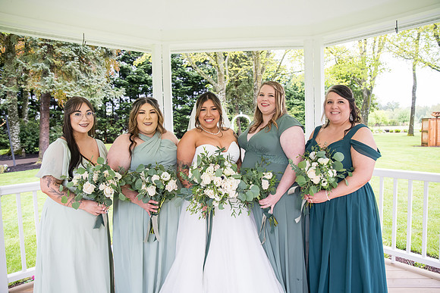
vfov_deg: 53.2
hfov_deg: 73.7
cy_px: 146
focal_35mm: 24
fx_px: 293
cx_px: 220
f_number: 4
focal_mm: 24
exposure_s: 1/400
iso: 1600
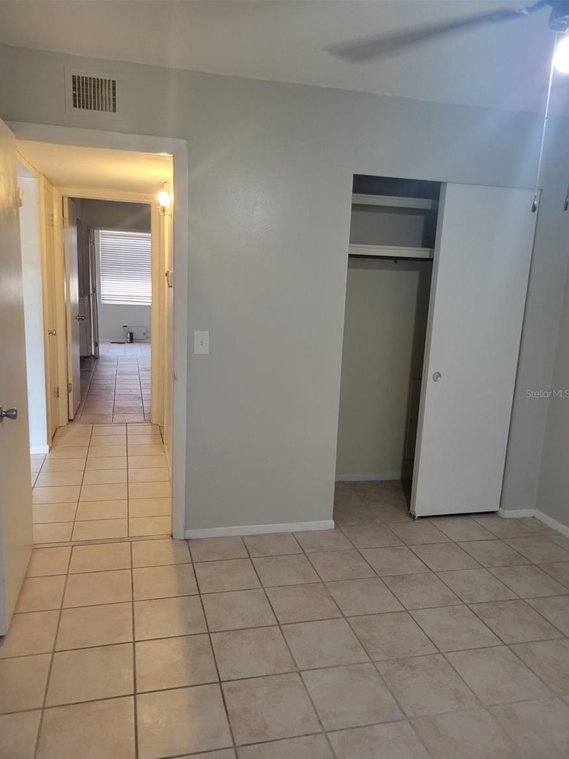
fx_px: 592
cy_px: 393
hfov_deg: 51.3
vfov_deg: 65.3
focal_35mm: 27
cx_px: 277
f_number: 1.8
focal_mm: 5.4
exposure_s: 1/40
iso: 250
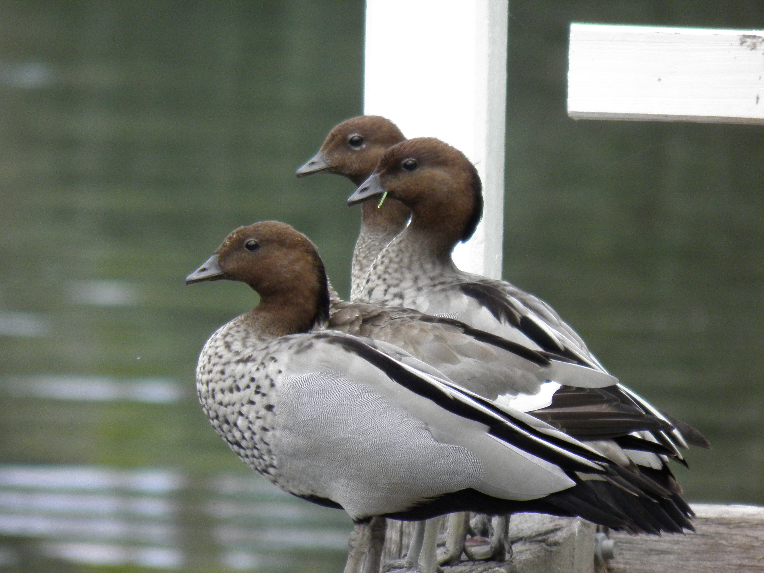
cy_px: 286
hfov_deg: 2.4
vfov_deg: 1.8
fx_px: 18539
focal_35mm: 840
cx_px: 382
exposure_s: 1/500
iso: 200
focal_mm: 147
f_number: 5.6
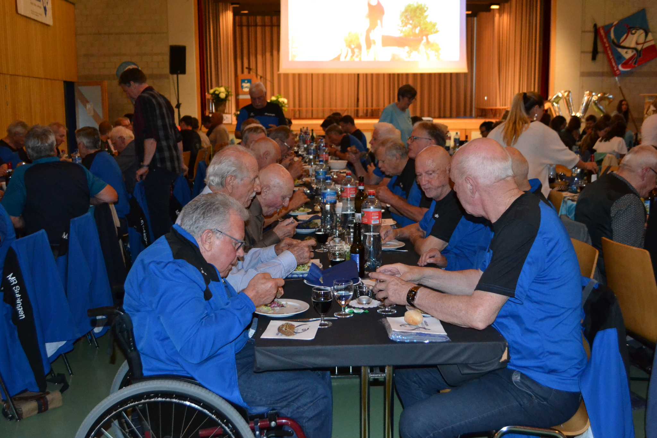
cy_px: 219
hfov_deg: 49.6
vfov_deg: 34.2
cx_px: 328
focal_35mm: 39
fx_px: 712
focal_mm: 26
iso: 3200
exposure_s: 1/60
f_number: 4.2
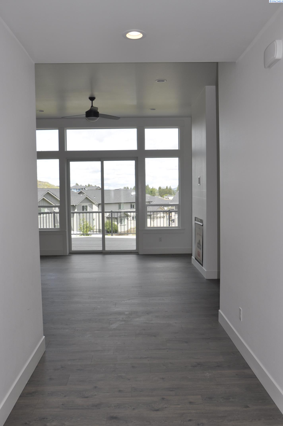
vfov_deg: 67.4
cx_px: 142
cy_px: 213
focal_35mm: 27
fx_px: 319
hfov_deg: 47.8
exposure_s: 1/200
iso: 200
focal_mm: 18
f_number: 6.3
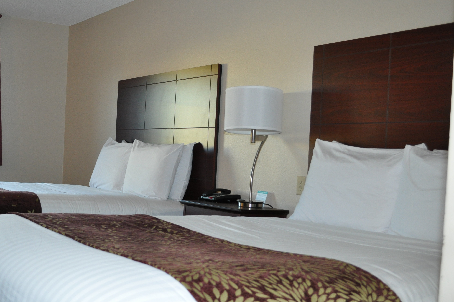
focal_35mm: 46
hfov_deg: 42.4
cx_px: 165
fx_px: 579
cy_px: 174
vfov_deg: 29.1
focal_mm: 24
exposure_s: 1/60
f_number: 4
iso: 800
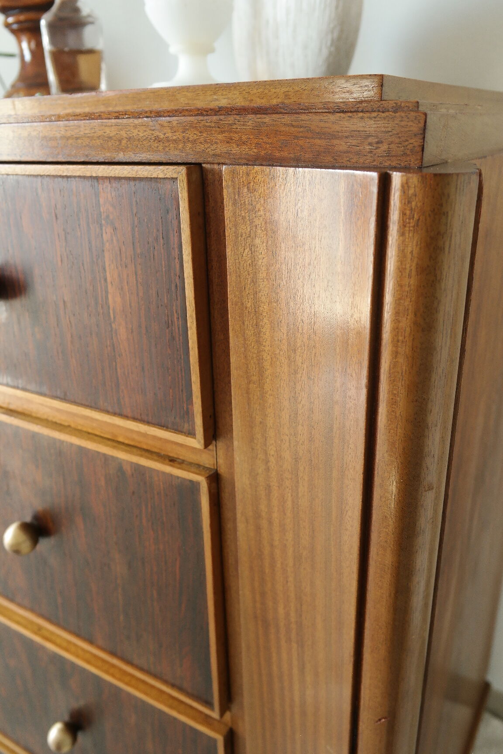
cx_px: 252
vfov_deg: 61.9
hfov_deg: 43.6
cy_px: 377
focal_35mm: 30
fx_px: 629
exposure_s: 1/25
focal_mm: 20
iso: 800
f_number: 5.6
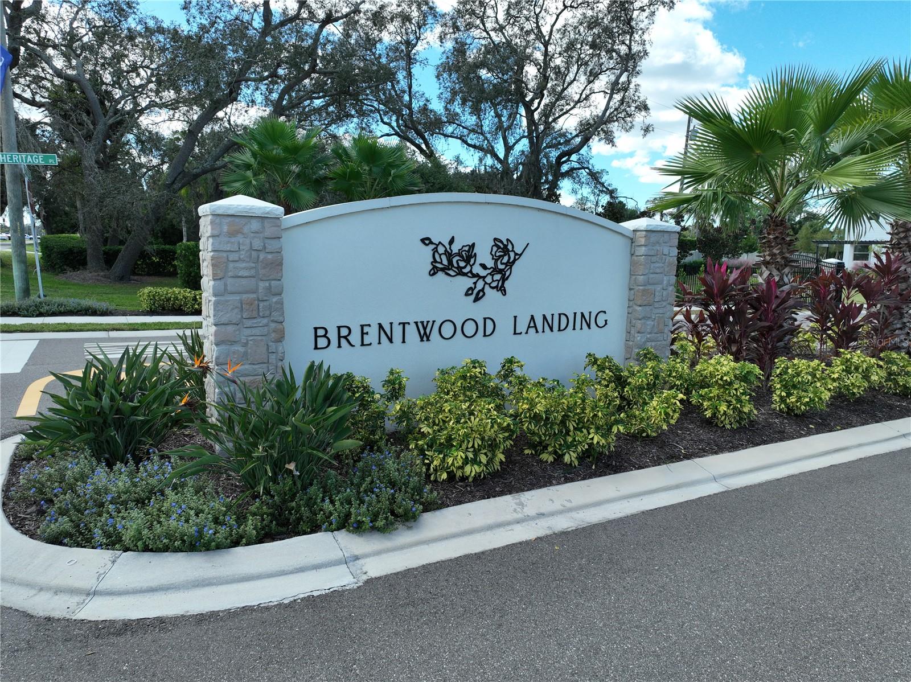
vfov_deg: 56.8
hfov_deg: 71.6
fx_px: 631
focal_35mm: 24
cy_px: 341
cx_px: 456
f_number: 2.8
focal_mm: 12.29
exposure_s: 1/1000
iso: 200
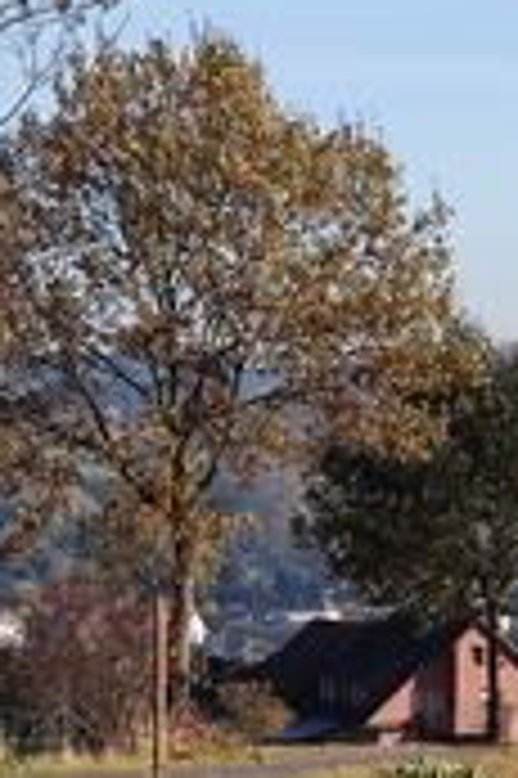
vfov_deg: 11.1
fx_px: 4001
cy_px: 441
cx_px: 716
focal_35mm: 185
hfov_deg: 7.3
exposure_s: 1/1576
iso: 50
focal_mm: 8.16
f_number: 2
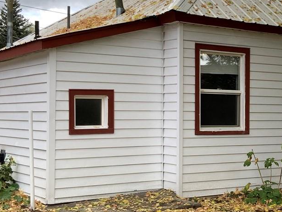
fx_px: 619
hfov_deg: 24.6
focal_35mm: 76
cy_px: 128
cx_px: 272
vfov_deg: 19.4
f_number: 1.8
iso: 16
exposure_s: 1/593
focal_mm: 3
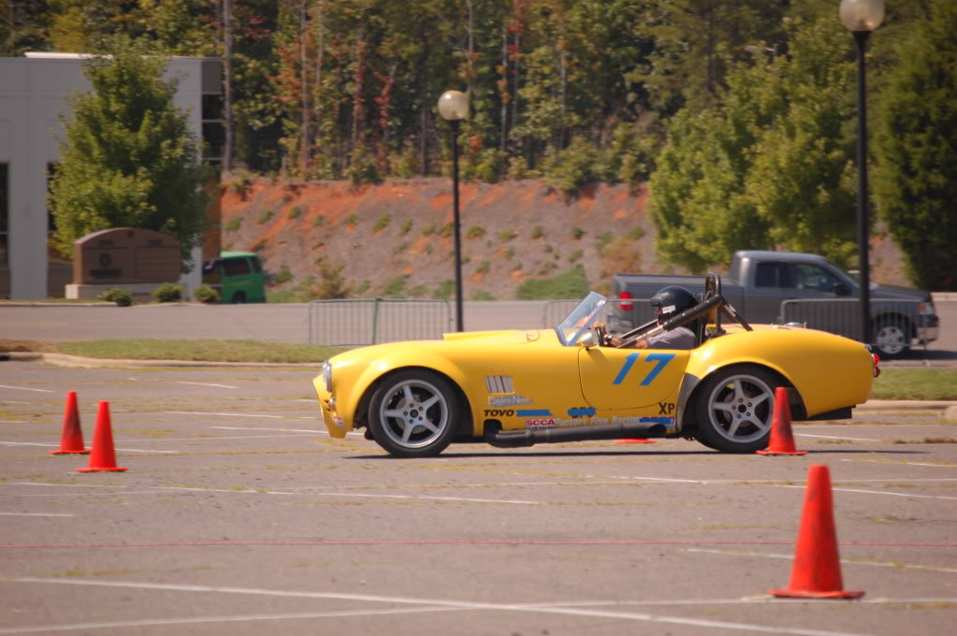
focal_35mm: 300
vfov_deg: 4.6
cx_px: 478
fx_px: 7967
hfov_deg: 6.9
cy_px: 318
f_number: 6.3
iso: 200
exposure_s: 1/640
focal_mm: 200
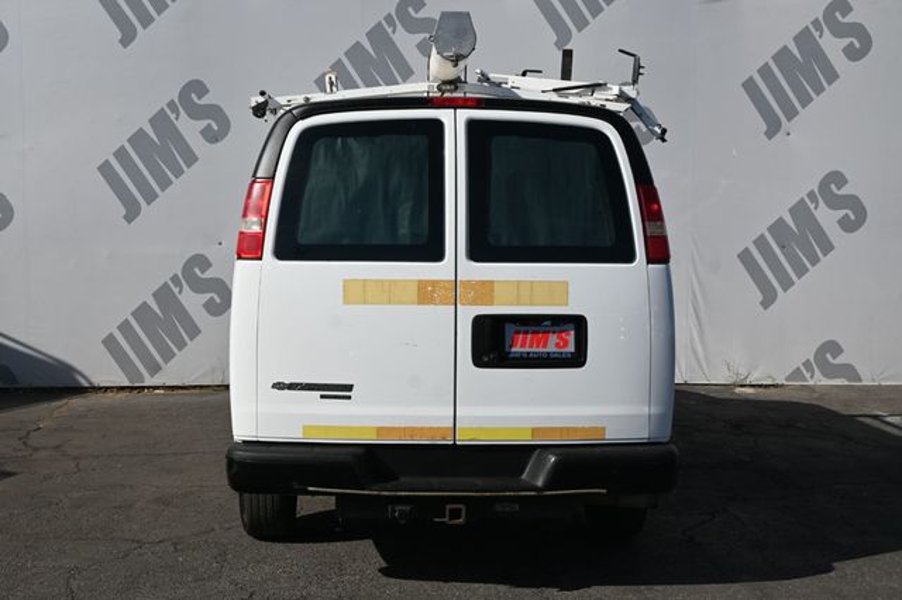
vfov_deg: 30.8
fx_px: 1089
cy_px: 300
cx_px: 451
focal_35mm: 44
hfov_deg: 45.0
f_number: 8
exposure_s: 1/500
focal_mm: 29
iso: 100
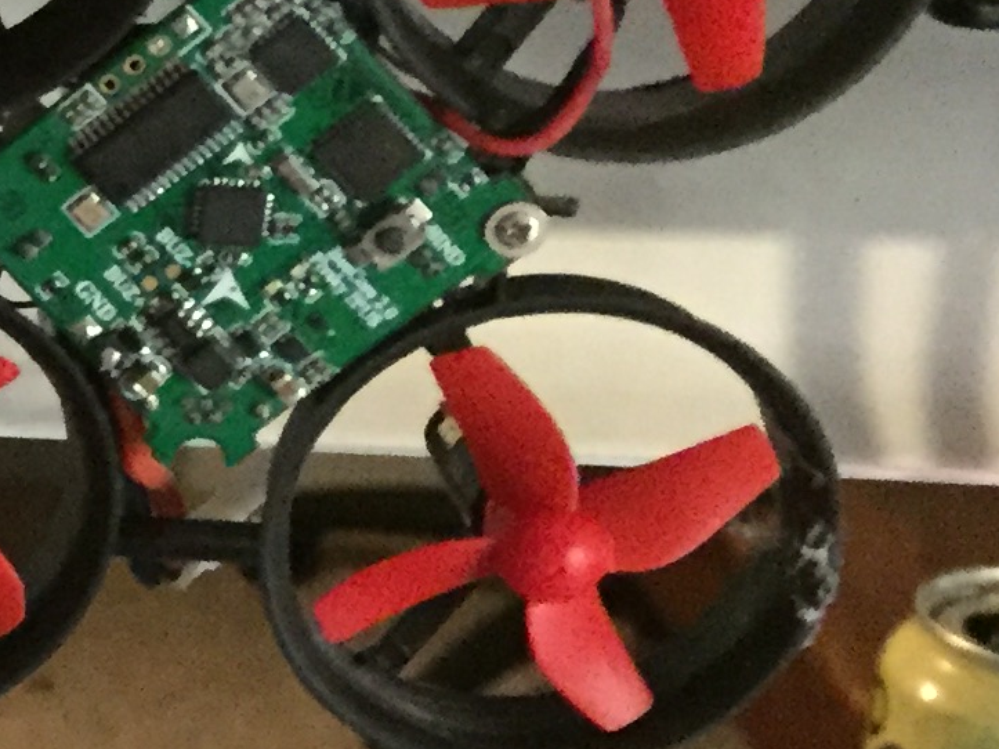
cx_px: -1155
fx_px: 3780
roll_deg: +2.1
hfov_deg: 12.7
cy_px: 301
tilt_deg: -19.0
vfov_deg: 11.3
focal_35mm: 131
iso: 320
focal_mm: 4.15
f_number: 2.2
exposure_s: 1/15
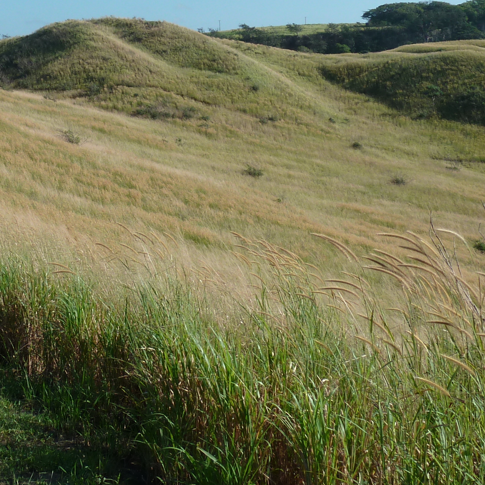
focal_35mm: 56
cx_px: 96
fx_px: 888
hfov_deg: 29.8
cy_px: 88
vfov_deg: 29.8
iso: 80
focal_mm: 4.1
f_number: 4.5
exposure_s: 1/500
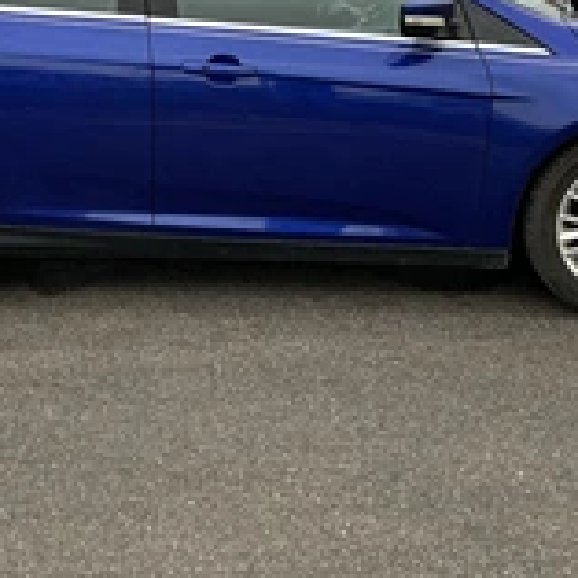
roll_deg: +0.0
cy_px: 99
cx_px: 261
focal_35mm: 63
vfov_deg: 26.7
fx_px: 1190
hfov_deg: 27.3
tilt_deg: -6.9
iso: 40
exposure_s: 1/122
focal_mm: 3
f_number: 1.8
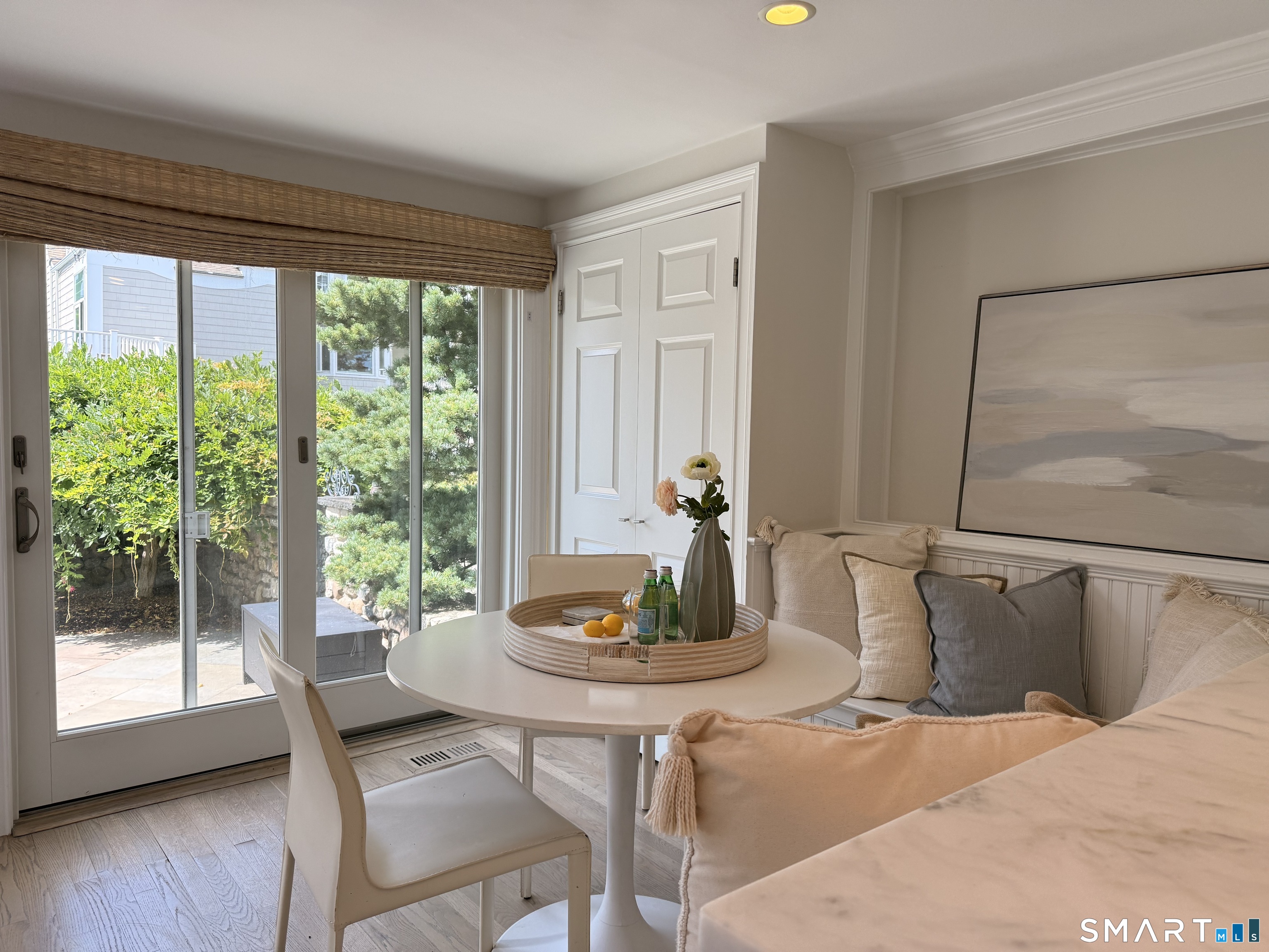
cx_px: 634
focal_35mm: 24
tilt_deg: -3.1
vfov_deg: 56.8
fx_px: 880
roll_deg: -1.2
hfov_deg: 71.6
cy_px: 476
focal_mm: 6.76
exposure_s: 1/580
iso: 100
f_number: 1.78
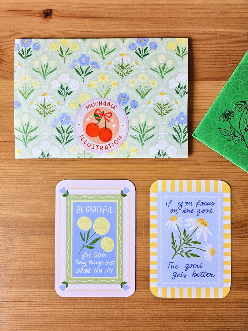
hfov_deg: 58.9
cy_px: 166
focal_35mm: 23
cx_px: 124
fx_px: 220
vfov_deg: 73.9
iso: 80
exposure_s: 1/180
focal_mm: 5.4
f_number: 1.8
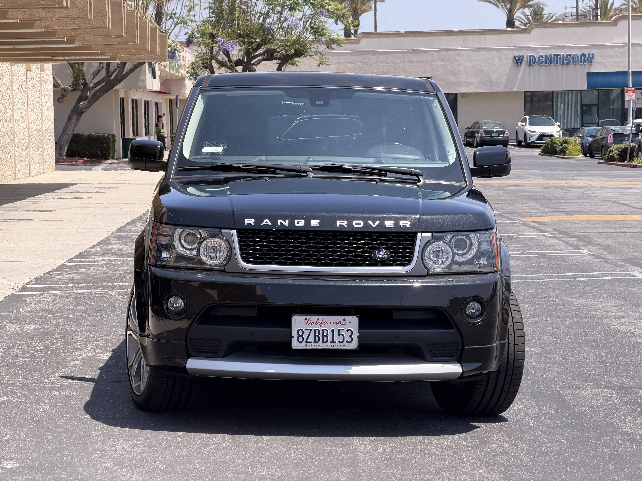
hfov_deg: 19.6
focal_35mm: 100
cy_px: 240
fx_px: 1855
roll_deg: +1.4
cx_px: 321
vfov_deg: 14.8
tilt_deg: -3.3
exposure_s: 1/638
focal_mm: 16.89
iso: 50
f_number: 2.8
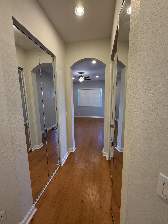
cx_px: 84
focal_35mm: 14
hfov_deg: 85.7
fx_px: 91
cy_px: 112
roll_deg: +1.4
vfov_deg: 102.1
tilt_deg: -6.8
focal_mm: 2.22
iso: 200
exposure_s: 1/60
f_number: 2.2
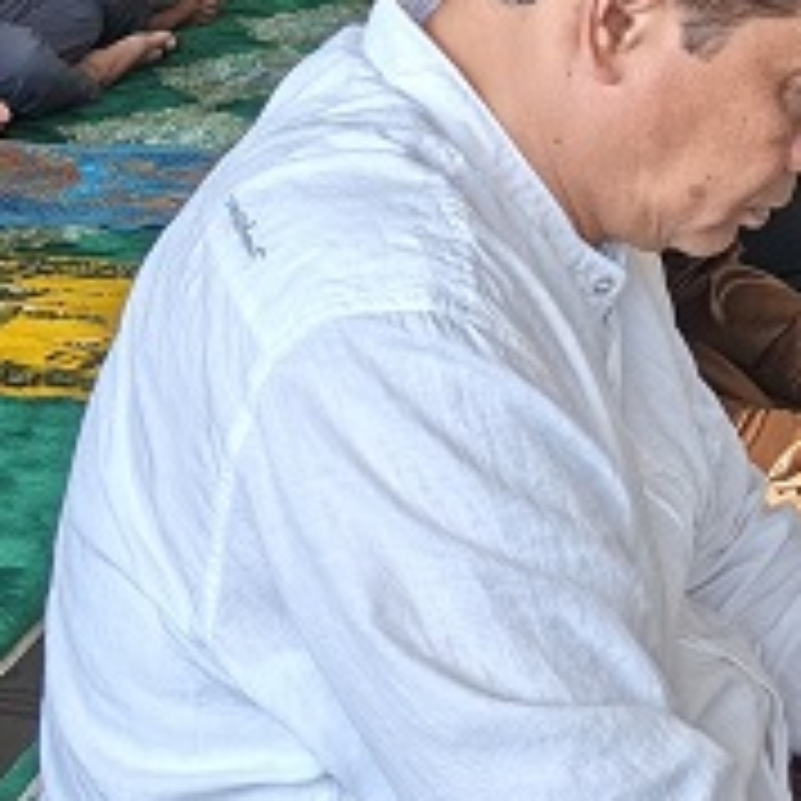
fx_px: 2984
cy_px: -698
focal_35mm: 114
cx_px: -180
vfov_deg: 13.5
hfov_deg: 14.7
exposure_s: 1/100
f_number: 1.8
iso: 143
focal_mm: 5.56
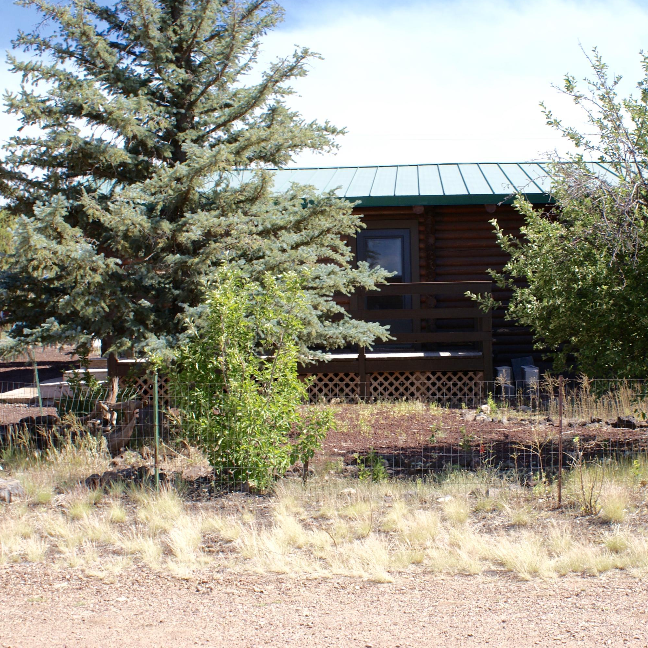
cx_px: 435
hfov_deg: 33.7
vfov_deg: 34.0
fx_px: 1059
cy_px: 322
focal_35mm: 50
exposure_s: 1/100
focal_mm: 26
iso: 100
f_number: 8
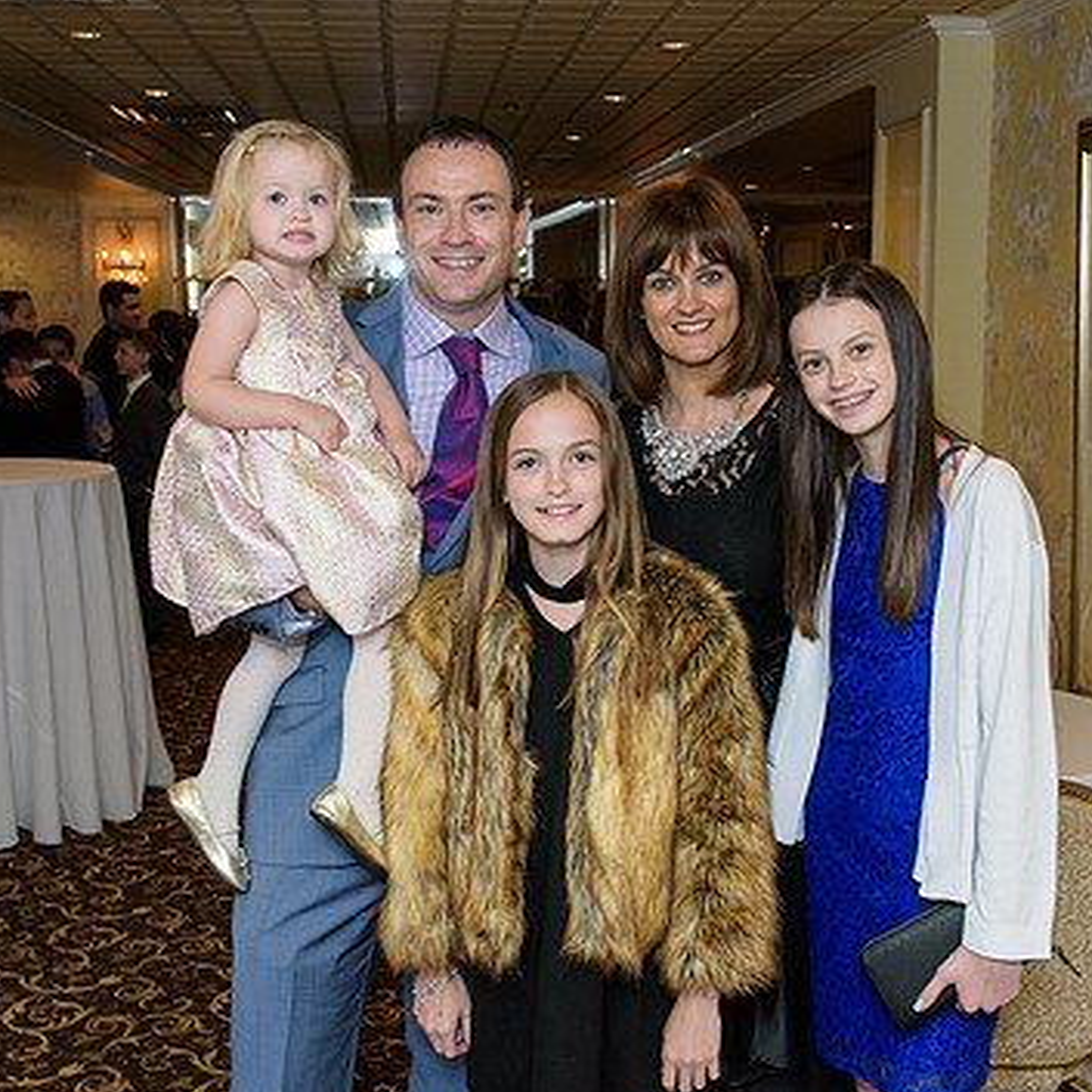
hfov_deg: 36.8
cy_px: 496
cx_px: 565
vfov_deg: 36.8
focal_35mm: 46
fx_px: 1642
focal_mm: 28
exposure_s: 1/200
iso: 1250
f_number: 4
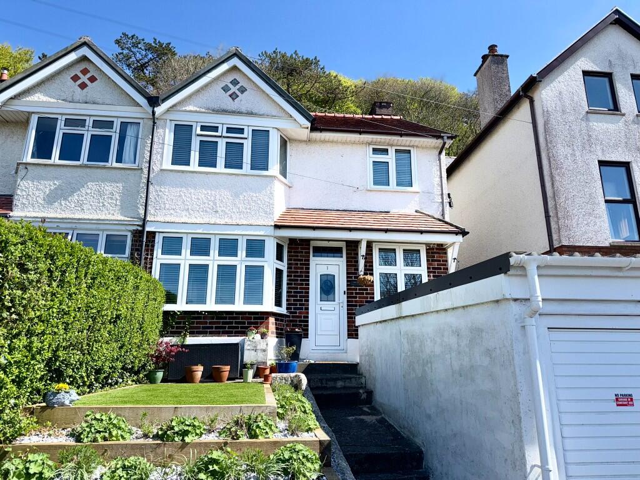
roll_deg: -0.5
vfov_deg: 56.8
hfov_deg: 71.6
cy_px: 240
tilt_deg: +14.7
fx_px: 444
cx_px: 320
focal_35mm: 24
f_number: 1.78
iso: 50
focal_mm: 6.76
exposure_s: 1/4975
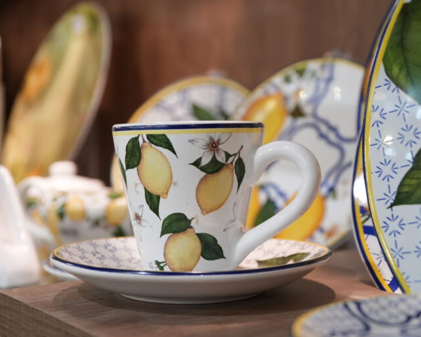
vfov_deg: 29.7
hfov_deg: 36.5
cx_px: 173
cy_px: 168
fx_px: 636
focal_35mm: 51
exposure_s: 1/80
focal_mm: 30
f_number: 4
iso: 1600
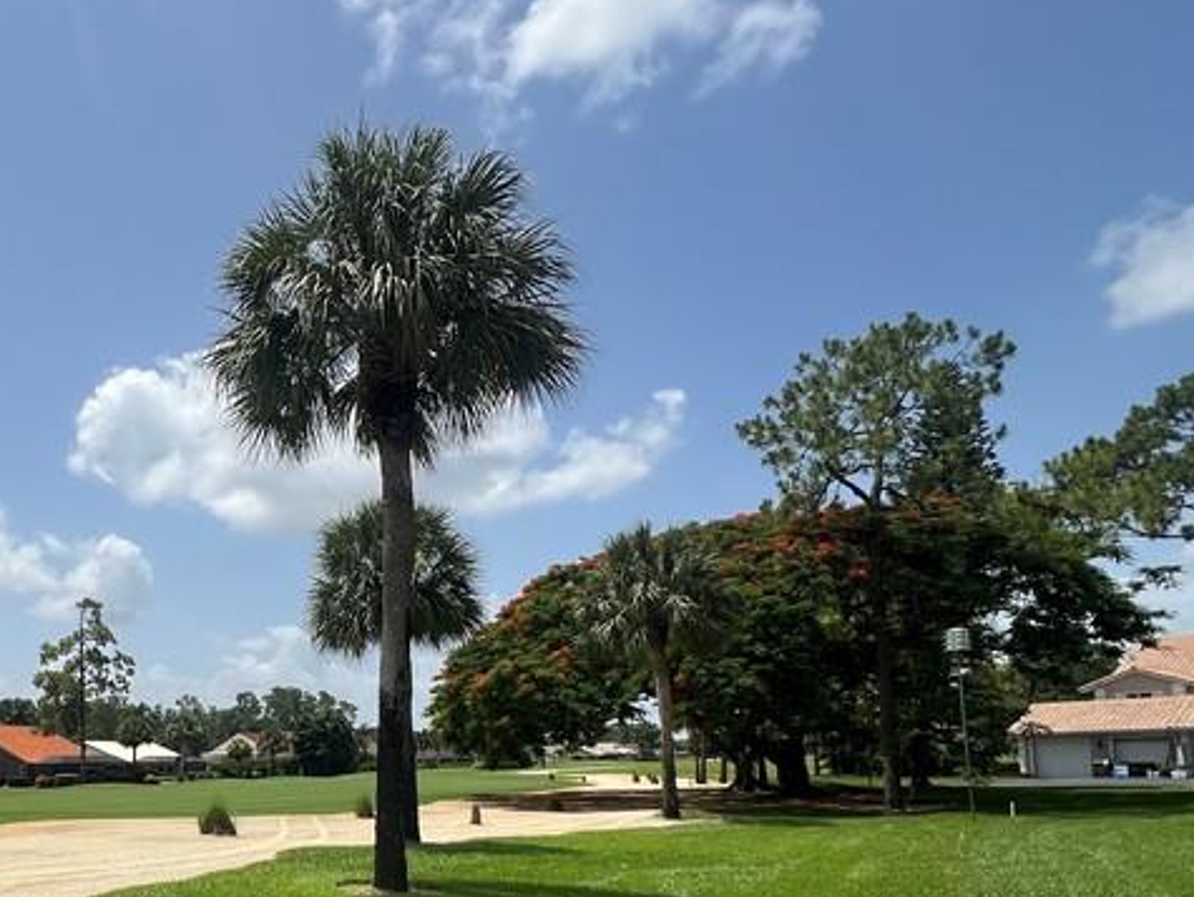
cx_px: 156
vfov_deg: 47.9
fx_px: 967
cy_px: 671
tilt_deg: +4.8
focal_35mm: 28
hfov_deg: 56.2
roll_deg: +1.2
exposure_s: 1/2481
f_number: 1.8
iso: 32
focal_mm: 1.57
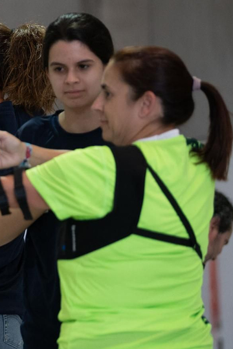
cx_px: -238
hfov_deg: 3.5
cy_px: 164
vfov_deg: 5.4
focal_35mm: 385
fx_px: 3737
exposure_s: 1/250
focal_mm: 130
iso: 1000
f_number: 2.8
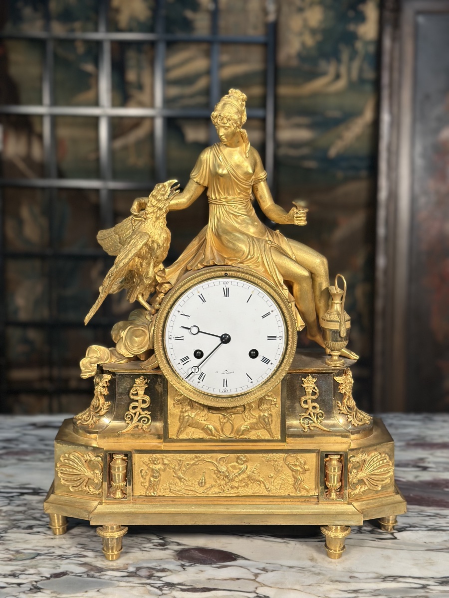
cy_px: 299
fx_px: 830
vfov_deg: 39.7
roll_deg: -0.5
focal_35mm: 48
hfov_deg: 30.3
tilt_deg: -10.5
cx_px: 224
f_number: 1.78
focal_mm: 6.86
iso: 64
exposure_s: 1/100
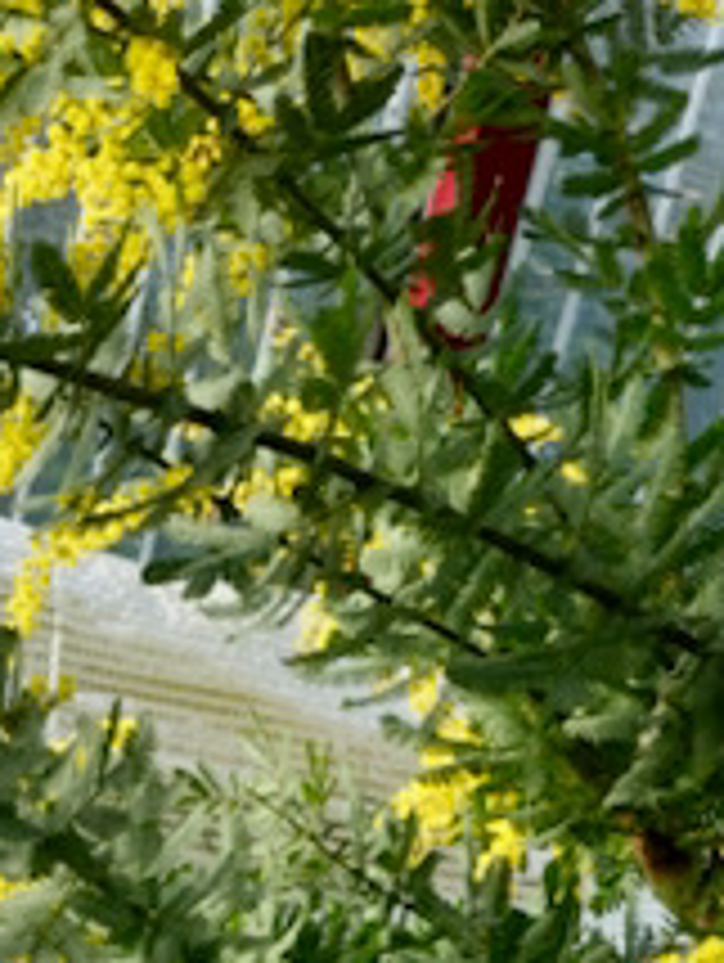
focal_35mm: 140
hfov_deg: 10.6
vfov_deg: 13.3
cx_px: 488
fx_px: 3896
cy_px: 1458
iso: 125
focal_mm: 8.8
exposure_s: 1/100
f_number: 5.6
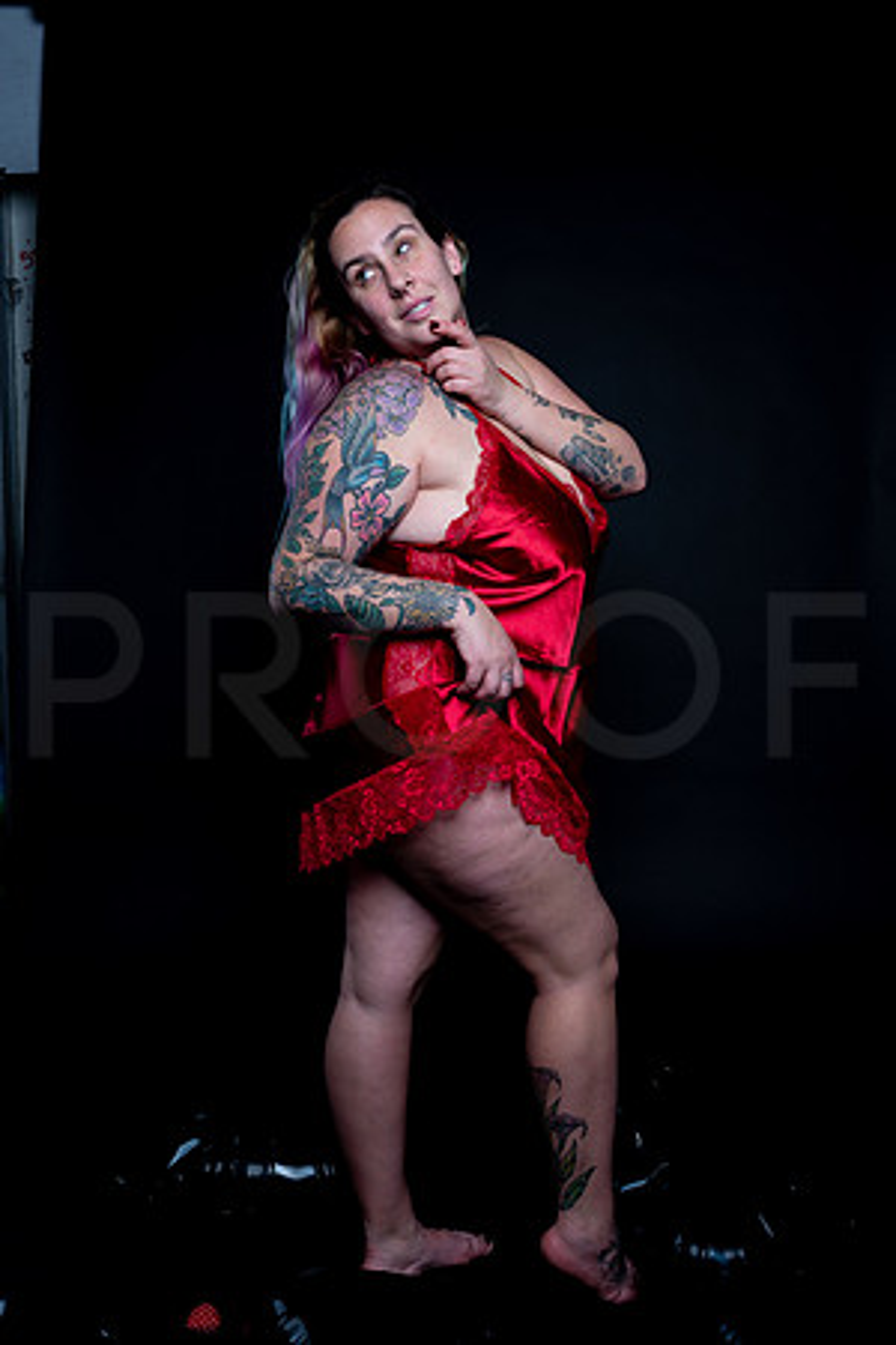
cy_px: 672
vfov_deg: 54.4
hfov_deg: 37.9
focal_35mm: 35
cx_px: 448
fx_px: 1307
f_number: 10
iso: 100
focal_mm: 35
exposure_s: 1/160
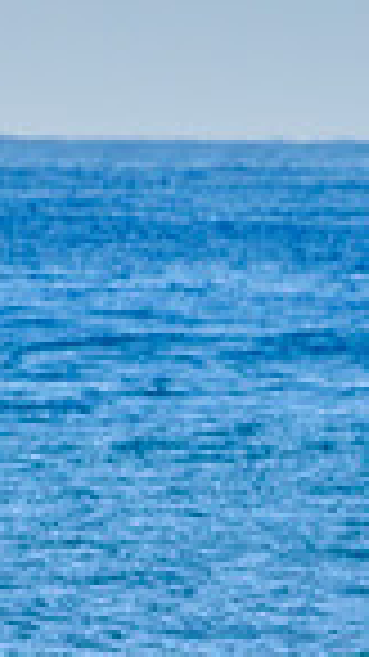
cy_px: 684
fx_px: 44581
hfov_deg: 0.5
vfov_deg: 0.8
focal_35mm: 2560
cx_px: 552
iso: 320
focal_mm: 500
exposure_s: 1/2000
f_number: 5.6
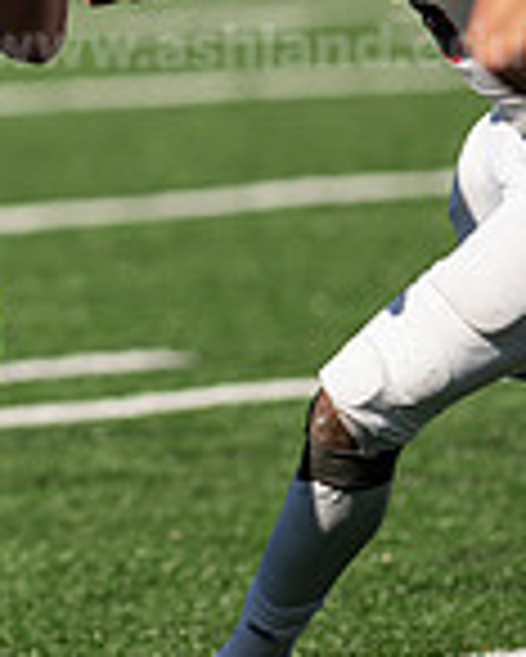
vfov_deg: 1.7
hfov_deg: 1.4
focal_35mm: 1117
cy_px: 142
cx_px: -220
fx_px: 21714
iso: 160
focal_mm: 300
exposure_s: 1/2500
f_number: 3.2
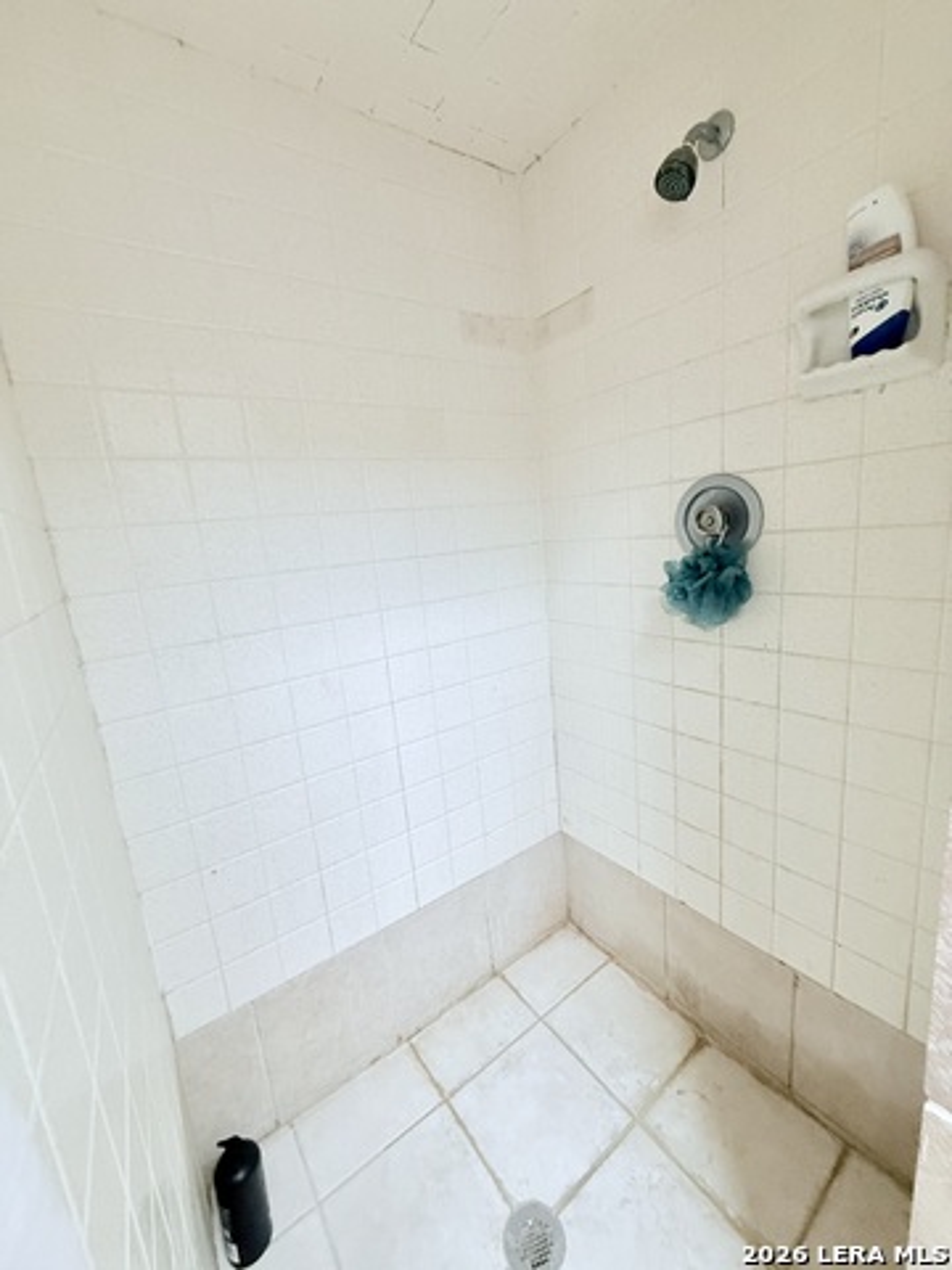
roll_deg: +5.4
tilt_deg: -10.5
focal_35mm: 14
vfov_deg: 102.1
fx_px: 513
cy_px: 635
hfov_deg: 85.7
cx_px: 476
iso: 320
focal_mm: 2.22
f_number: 2.2
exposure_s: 1/94
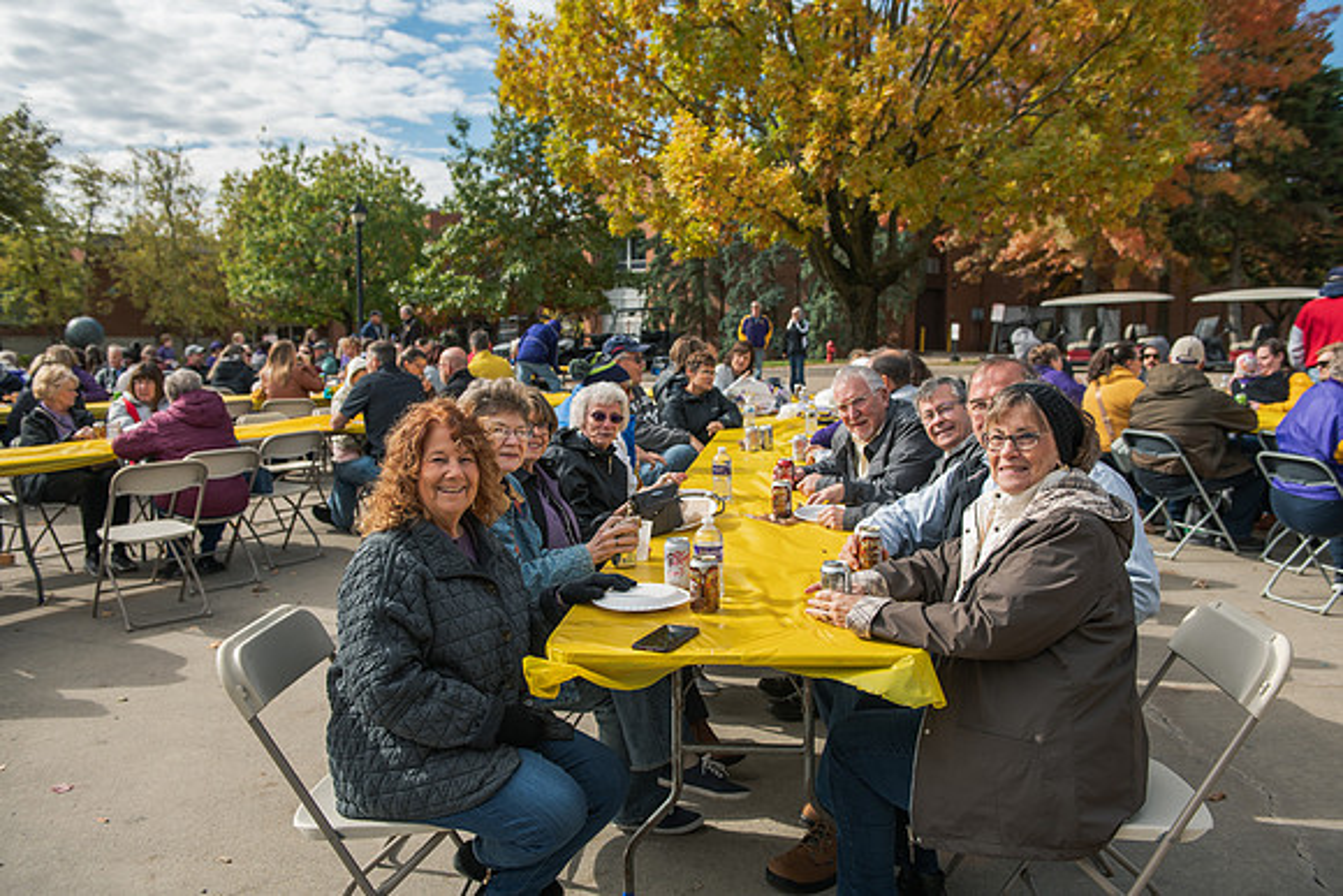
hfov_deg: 60.3
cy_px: 448
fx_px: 1157
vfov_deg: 42.3
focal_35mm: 31
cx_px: 672
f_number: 4
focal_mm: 31
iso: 64
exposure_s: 1/400
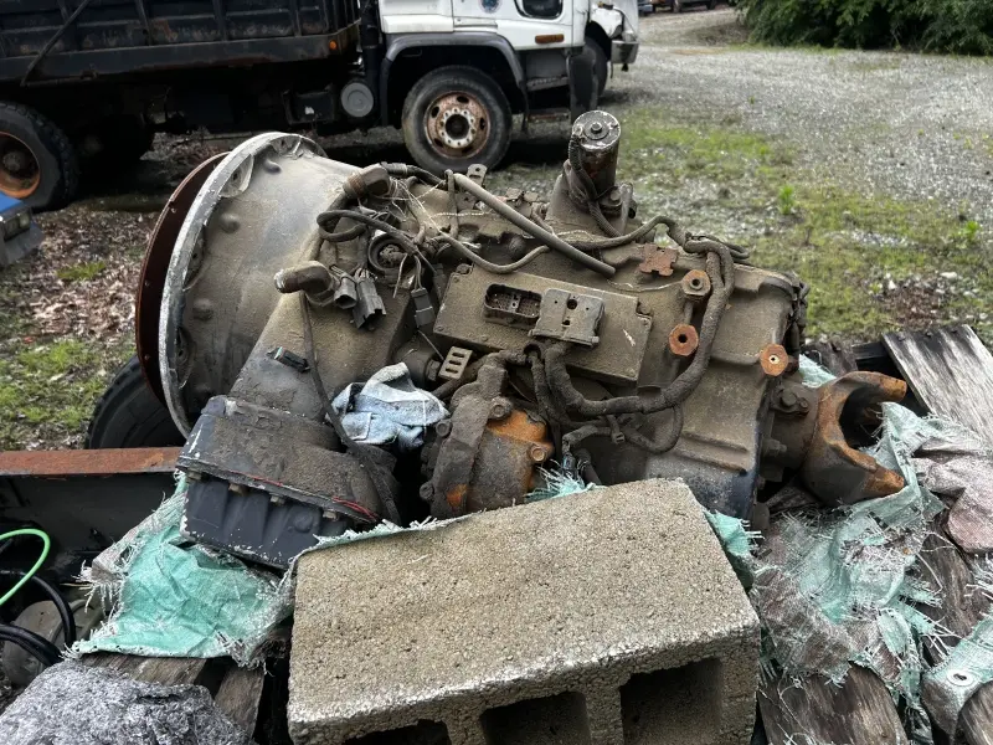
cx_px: 496
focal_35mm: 26
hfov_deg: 67.3
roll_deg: +2.7
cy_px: 372
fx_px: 746
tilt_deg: -25.8
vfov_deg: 53.1
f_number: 1.5
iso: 50
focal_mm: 5.7
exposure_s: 1/521
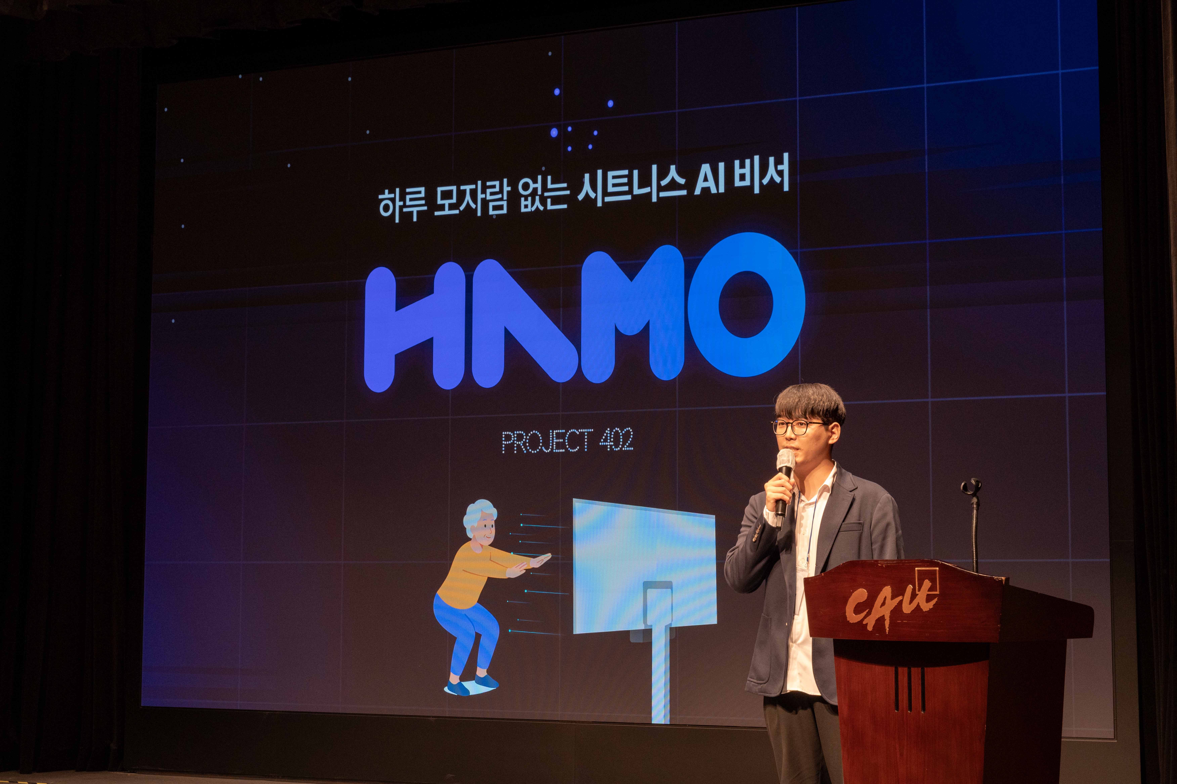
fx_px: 1896
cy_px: 392
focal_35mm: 58
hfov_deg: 34.5
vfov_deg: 23.4
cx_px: 588
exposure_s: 1/125
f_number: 8
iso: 1600
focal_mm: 58
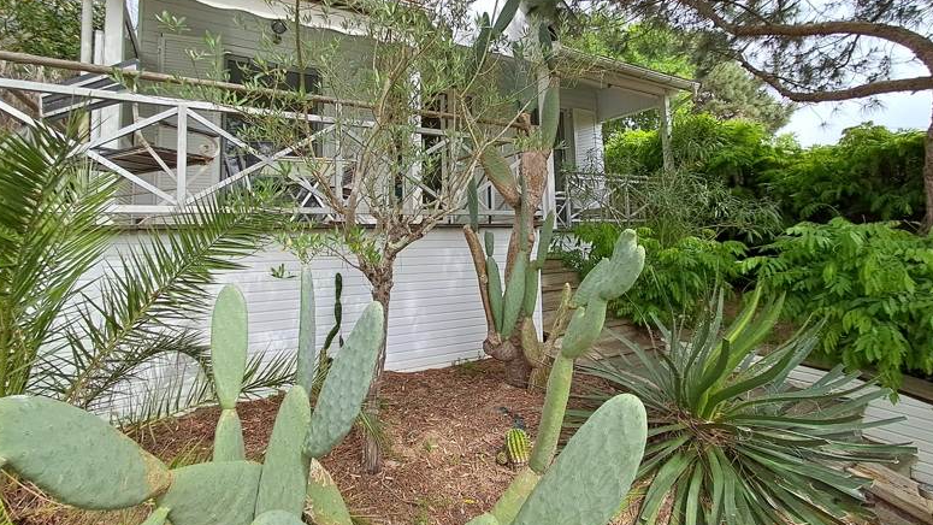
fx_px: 445
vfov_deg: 60.5
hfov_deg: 92.7
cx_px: 466
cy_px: 210
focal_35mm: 18
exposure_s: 1/812
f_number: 2.2
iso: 40
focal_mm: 1.64
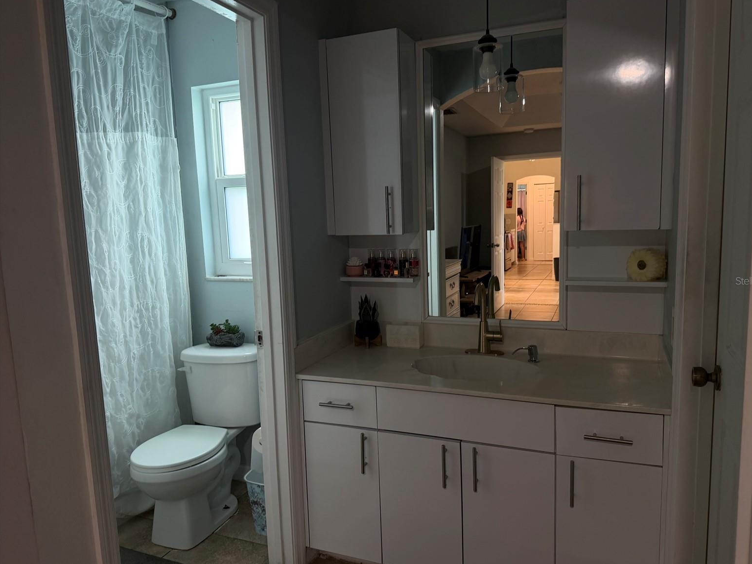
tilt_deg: -7.0
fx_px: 543
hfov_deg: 69.4
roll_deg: +2.6
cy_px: 281
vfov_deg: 54.9
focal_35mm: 25
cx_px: 390
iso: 160
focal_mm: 6.76
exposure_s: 1/60
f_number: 1.78
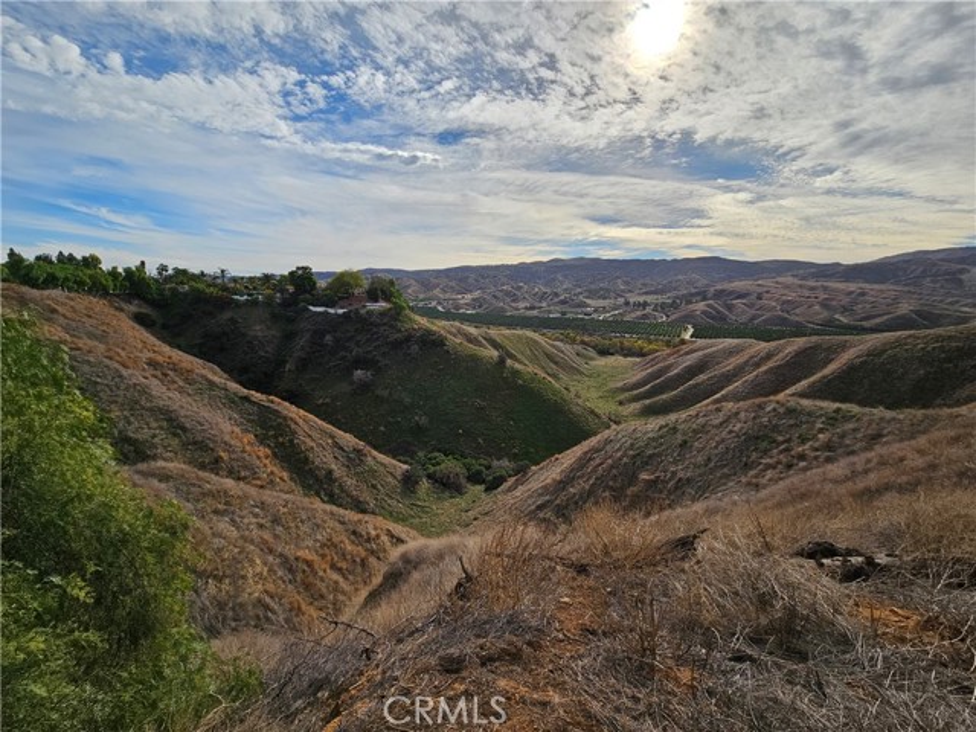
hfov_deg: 106.2
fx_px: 367
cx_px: 488
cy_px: 366
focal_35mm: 13
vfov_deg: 89.9
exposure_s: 1/3512
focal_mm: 2.2
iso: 50
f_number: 2.2
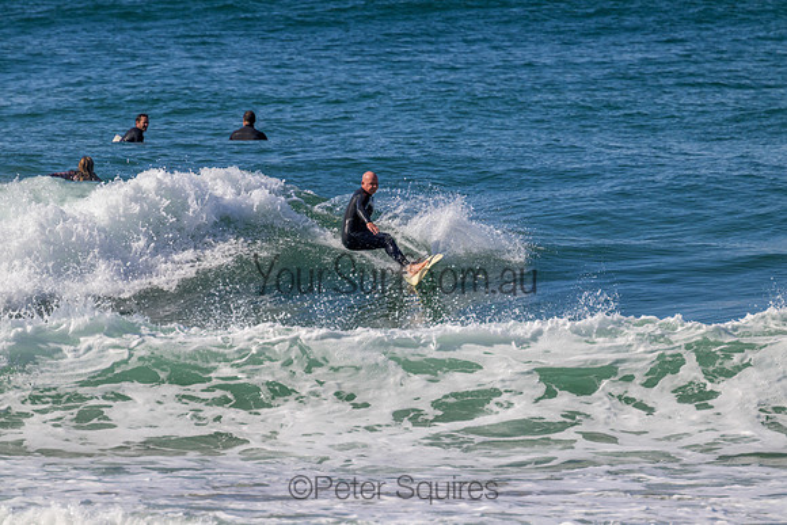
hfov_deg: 2.6
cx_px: 394
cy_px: 262
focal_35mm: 800
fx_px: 17492
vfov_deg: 1.7
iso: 1000
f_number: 11
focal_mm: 800
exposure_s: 1/2000
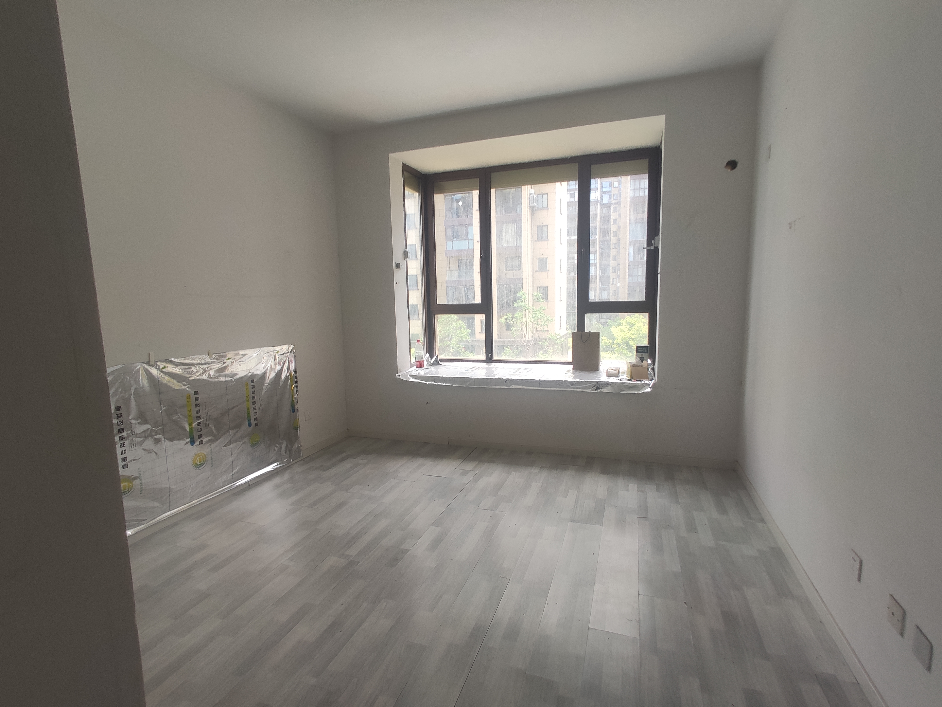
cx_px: 471
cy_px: 354
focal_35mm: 15
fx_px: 408
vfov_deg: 81.8
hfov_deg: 98.1
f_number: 2.2
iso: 128
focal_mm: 2.25
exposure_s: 1/100
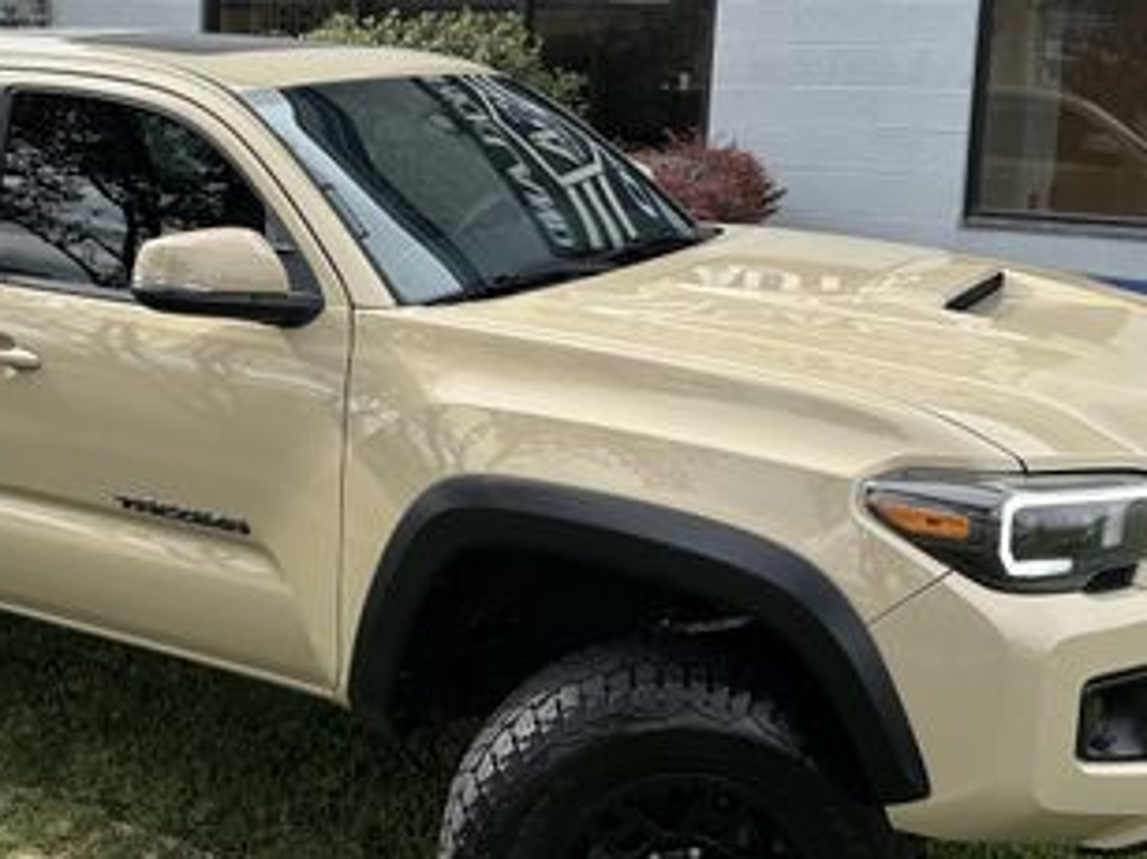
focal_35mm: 50
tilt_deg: -5.8
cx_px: 310
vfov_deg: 28.8
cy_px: 269
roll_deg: -1.8
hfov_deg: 37.4
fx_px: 1656
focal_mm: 6.86
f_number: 1.78
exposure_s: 1/1495
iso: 80
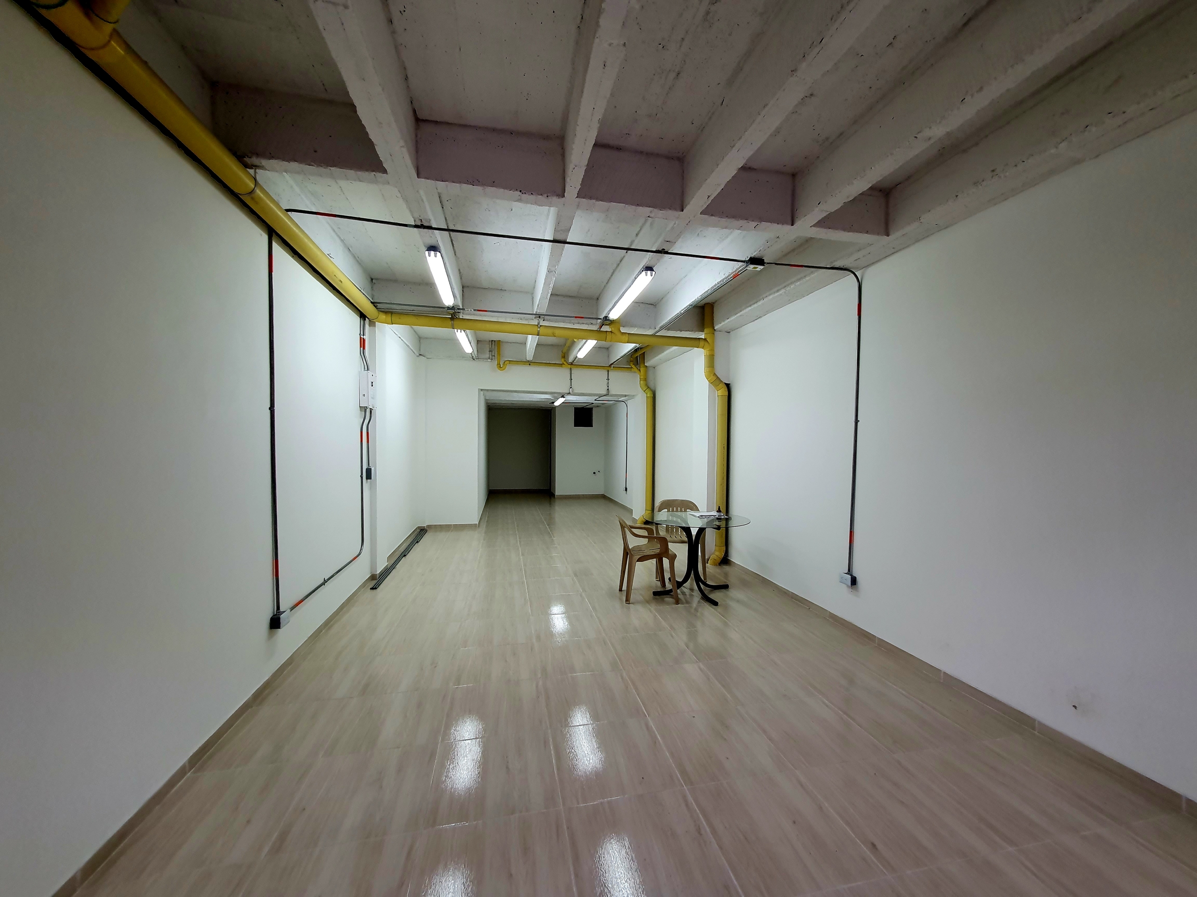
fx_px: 450
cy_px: 448
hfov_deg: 106.2
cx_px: 598
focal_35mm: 13
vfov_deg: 89.9
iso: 125
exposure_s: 1/60.2
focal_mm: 1.8
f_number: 2.2
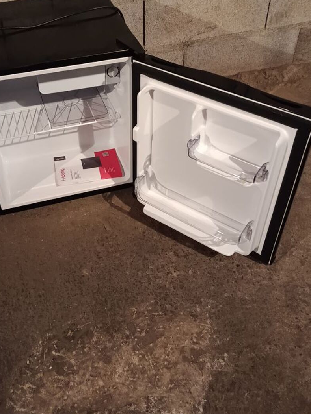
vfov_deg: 48.8
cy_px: 171
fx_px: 455
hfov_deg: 37.6
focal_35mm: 38
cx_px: 123
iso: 5759
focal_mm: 5.24
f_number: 1.7
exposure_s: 1/16.7
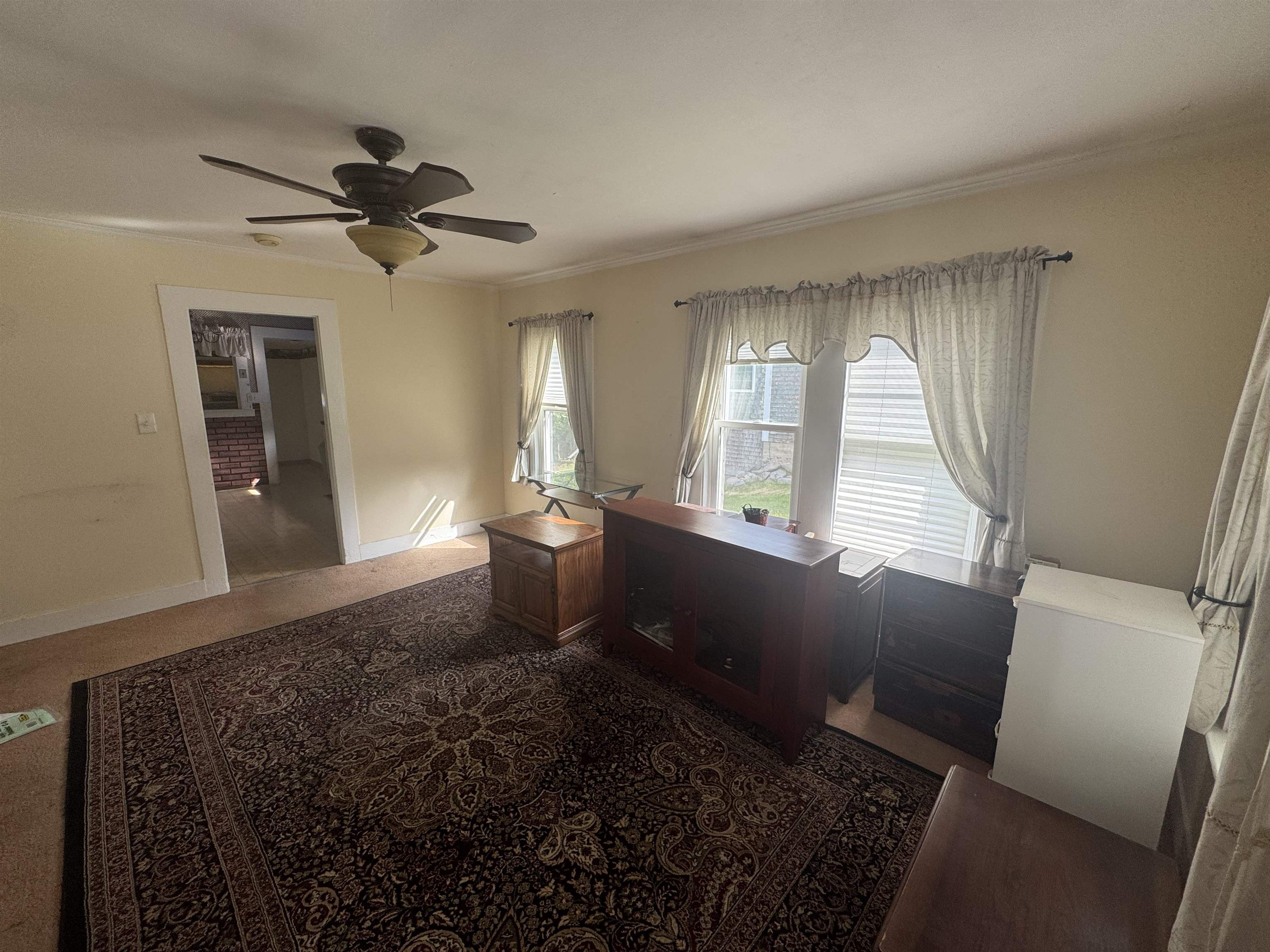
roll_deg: -0.5
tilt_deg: -10.8
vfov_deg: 85.7
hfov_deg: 102.1
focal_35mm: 14
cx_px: 635
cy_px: 476
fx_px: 514
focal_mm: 2.22
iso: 50
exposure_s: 1/99
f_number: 2.2
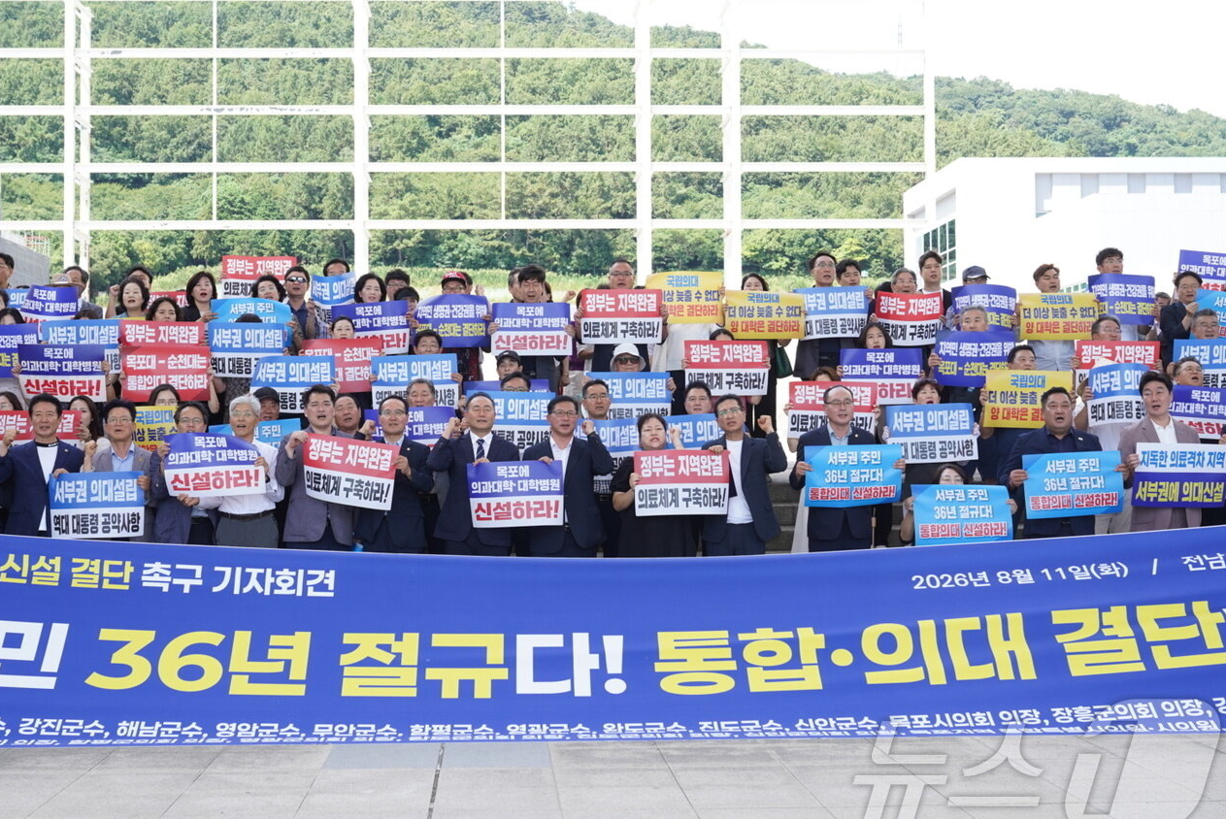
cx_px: 560
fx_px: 1738
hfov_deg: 38.8
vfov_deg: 26.5
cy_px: 398
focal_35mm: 51
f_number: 5
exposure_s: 1/250
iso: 250
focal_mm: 46
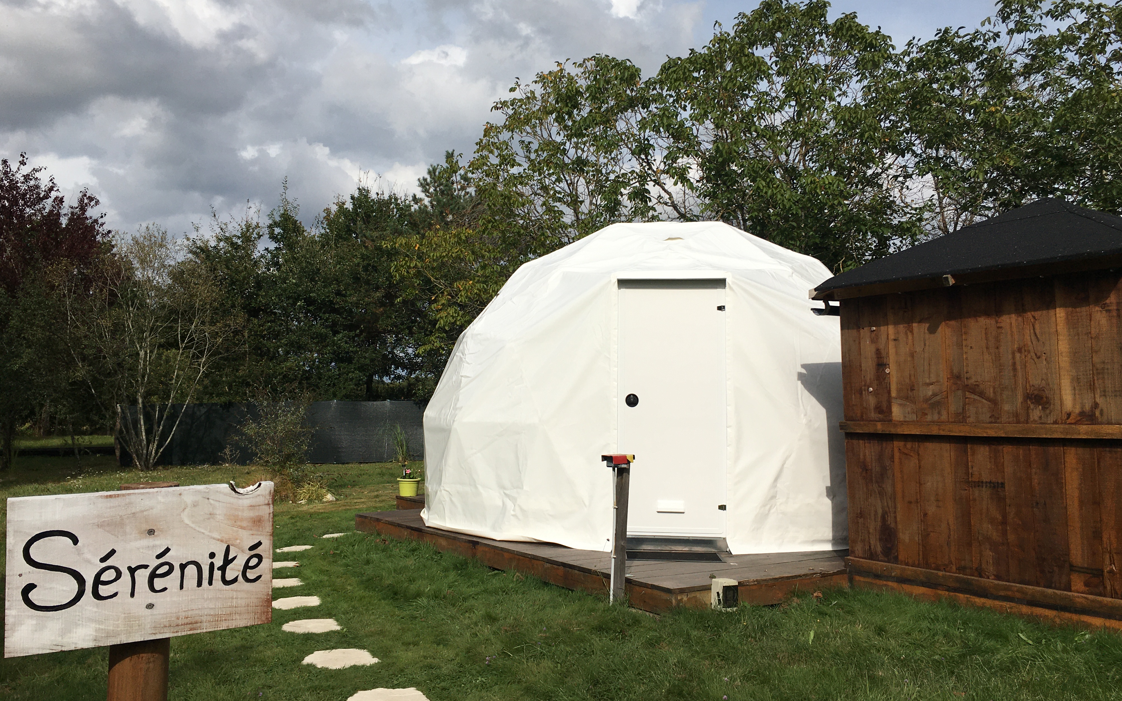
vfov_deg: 40.6
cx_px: 565
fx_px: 948
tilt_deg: +6.8
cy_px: 326
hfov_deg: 61.2
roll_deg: +0.2
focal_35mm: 31
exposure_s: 1/3344
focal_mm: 4.15
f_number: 2.2
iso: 25
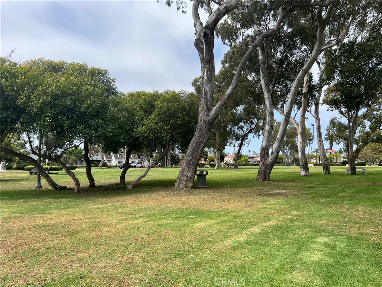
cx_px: 191
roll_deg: -0.8
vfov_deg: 53.1
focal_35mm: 26
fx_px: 287
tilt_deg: +2.7
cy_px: 144
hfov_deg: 67.3
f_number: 1.5
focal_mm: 5.7
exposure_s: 1/2762
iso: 50
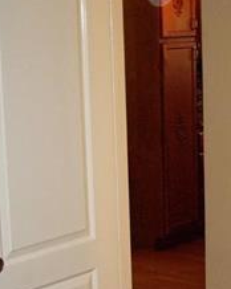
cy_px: 178
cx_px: 170
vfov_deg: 17.6
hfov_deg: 14.1
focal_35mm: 109
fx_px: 933
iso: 200
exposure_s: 1/40
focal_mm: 6.2
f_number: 2.7
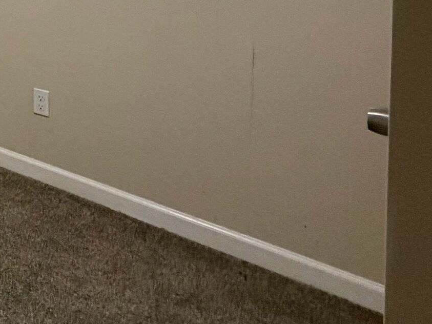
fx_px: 636
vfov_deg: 24.5
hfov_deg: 25.8
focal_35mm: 51
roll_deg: +0.9
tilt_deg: -0.8
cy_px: -109
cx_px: -242
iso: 320
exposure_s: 1/60
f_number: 2.2
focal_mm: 2.22
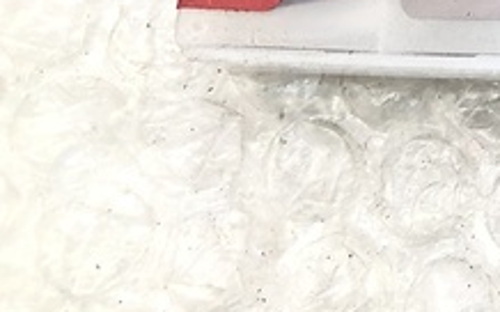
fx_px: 1185
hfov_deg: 21.0
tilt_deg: -74.6
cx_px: 695
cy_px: -154
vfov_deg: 14.1
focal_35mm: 87
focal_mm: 3.99
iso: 32
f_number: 1.8
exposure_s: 1/30
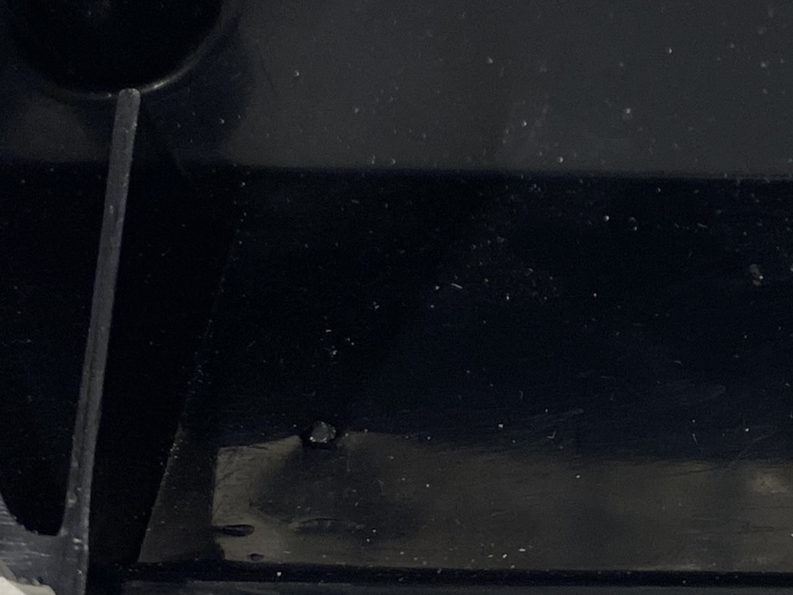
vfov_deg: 14.8
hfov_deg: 18.9
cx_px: 859
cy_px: 178
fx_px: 2291
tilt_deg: -65.8
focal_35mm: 100
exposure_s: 1/100
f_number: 1.8
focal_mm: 4.25
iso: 100
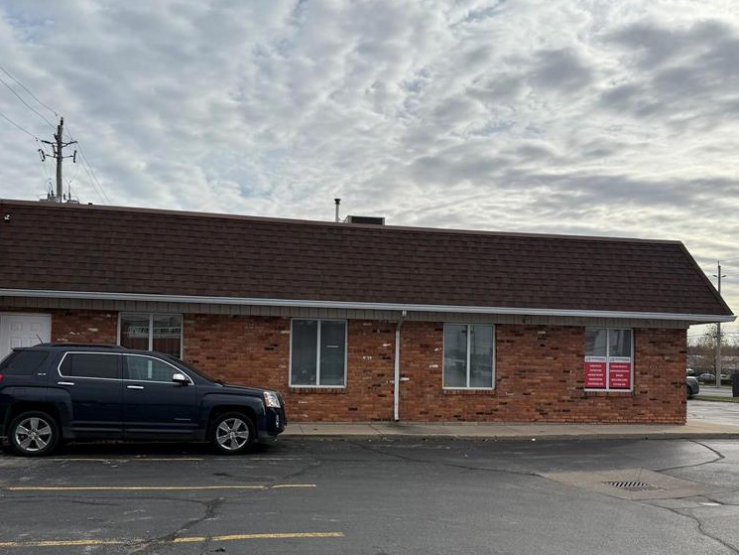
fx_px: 705
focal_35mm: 33
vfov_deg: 42.5
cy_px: 355
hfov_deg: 55.3
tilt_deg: +1.1
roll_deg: -1.7
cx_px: 388
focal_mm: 6.76
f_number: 1.78
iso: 80
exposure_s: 1/8130
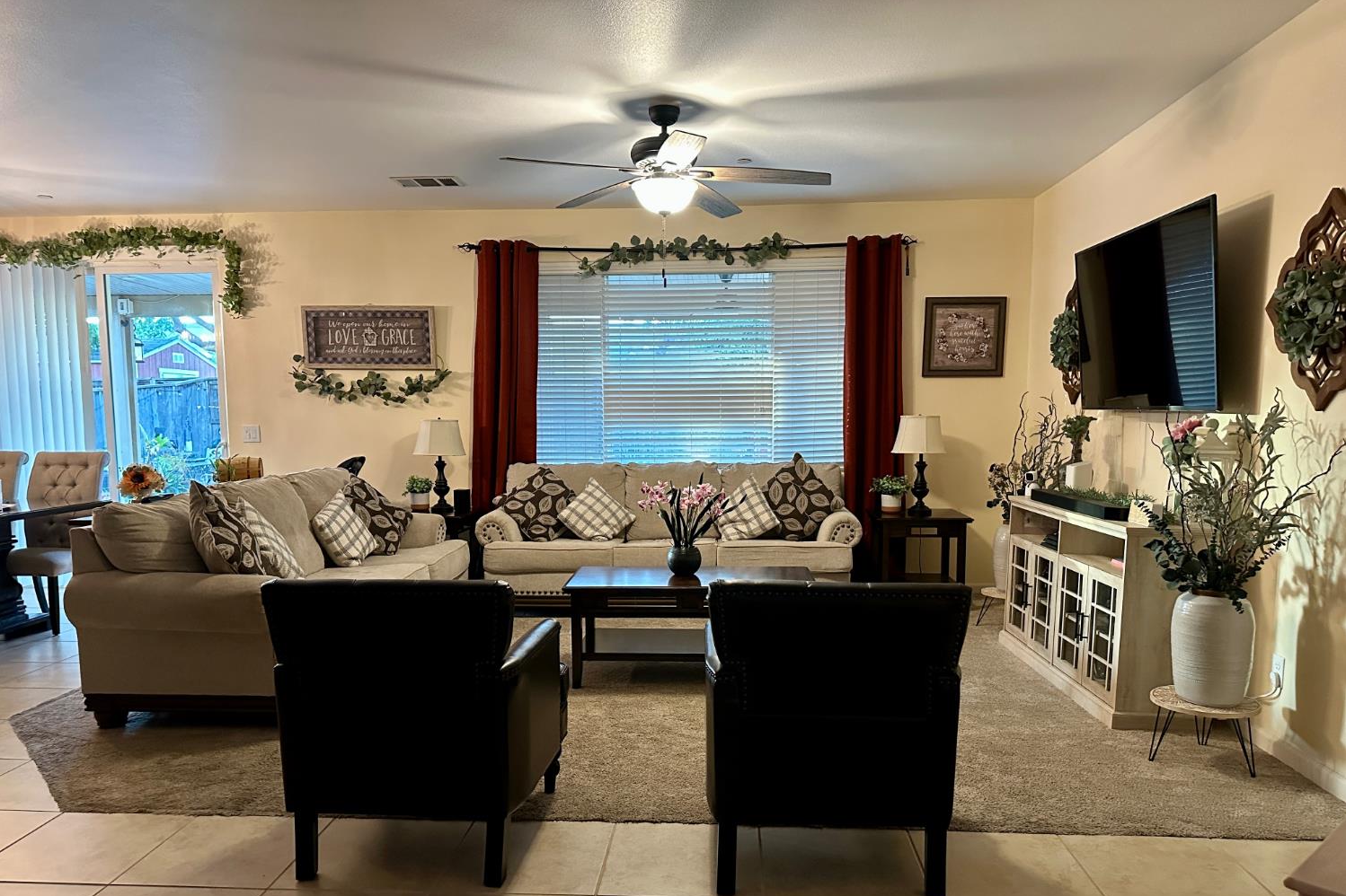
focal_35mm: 25
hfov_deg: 71.5
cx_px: 673
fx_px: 934
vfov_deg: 51.1
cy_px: 501
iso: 640
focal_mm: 6.86
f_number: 1.78
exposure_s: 1/60
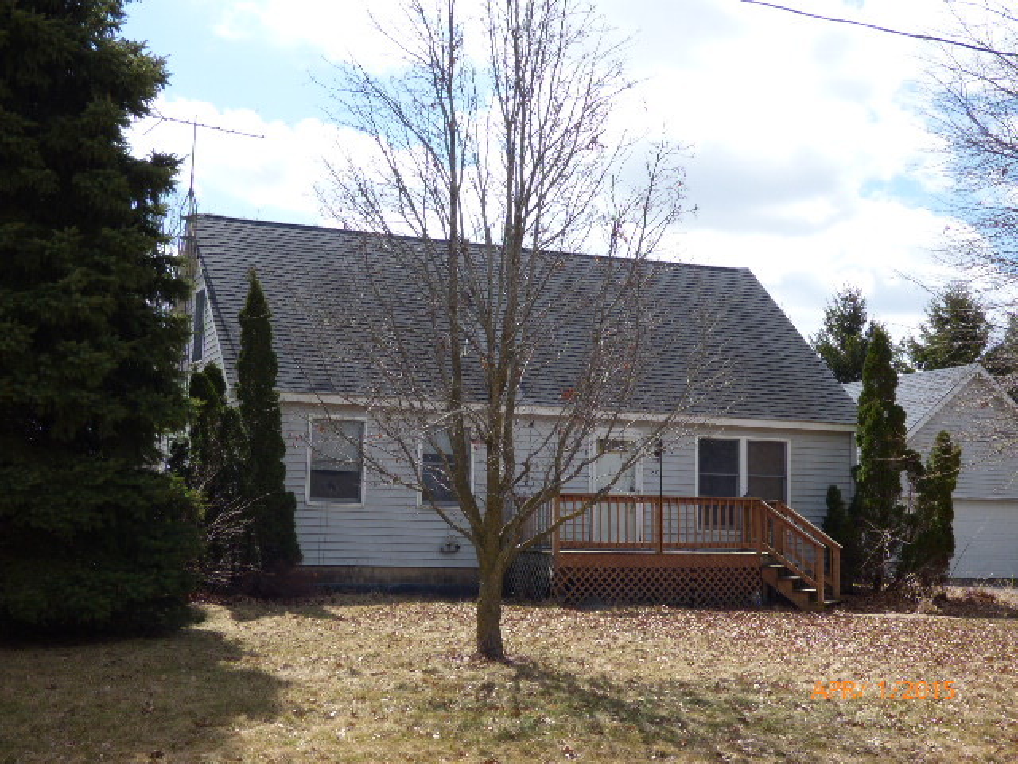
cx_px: 509
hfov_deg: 39.7
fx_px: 1412
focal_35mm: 48
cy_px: 382
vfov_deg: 30.3
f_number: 3.8
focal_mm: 8.68
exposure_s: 1/640
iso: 100
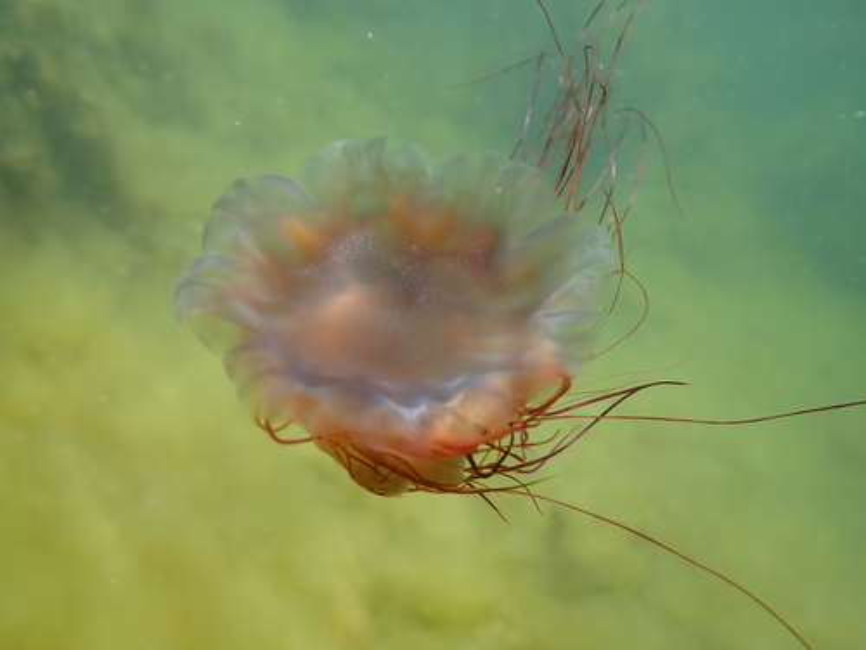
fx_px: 751
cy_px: 325
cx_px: 433
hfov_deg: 60.0
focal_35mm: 30
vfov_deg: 46.8
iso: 100
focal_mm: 5.4
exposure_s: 1/60
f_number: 6.3
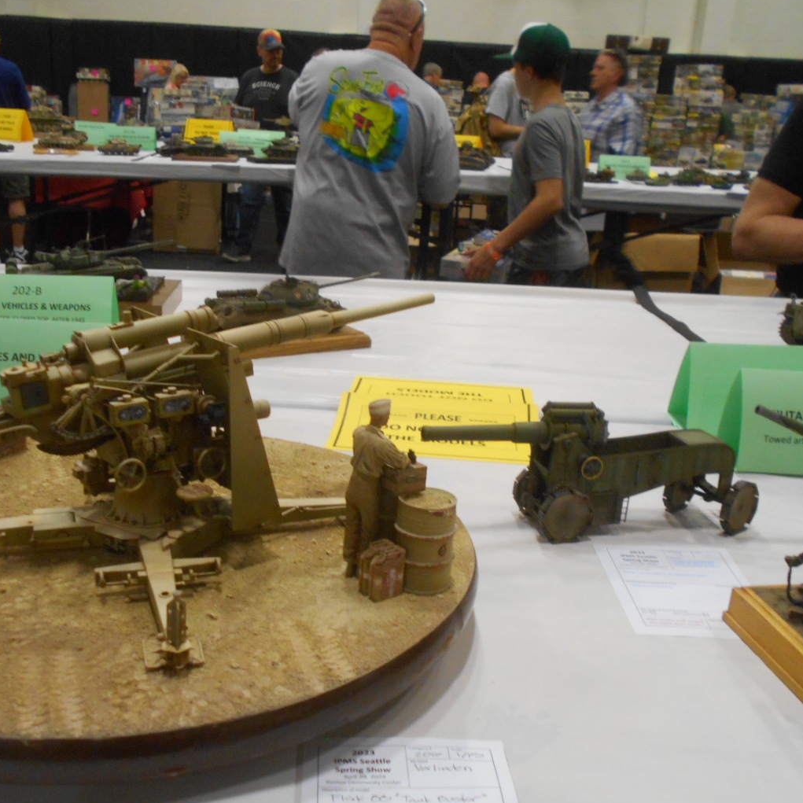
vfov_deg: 45.9
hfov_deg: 46.0
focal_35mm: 36
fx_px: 945
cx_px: 362
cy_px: 455
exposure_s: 1/30
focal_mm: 4.6
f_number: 3.2
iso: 320
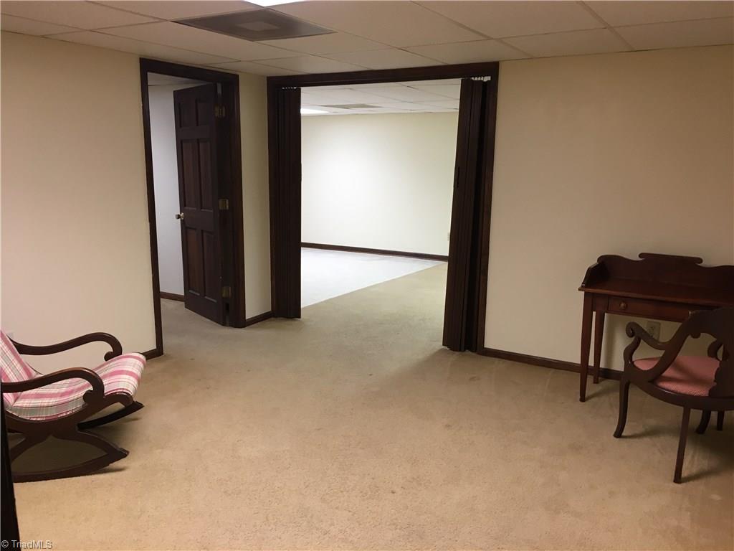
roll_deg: -1.3
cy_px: 276
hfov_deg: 61.7
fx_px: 615
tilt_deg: -8.6
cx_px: 367
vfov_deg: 48.2
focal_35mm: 29
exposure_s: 1/30
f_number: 2.2
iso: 64
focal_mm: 4.15
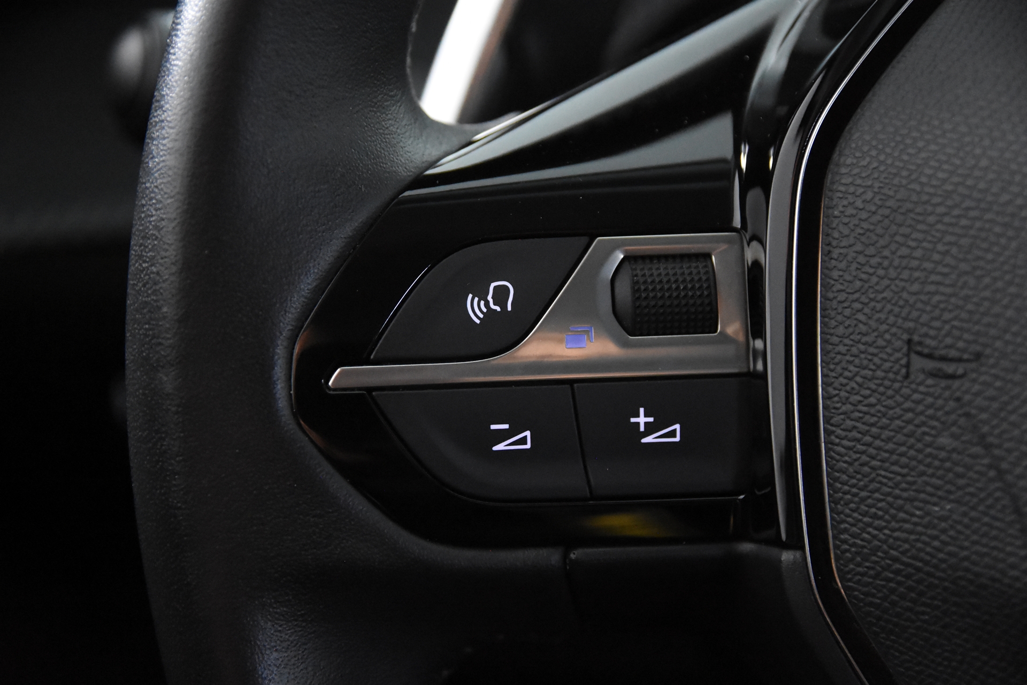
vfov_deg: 17.5
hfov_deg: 26.0
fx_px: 2225
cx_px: 514
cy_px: 342
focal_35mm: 78
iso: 8000
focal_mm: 52
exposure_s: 1/80
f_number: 3.8
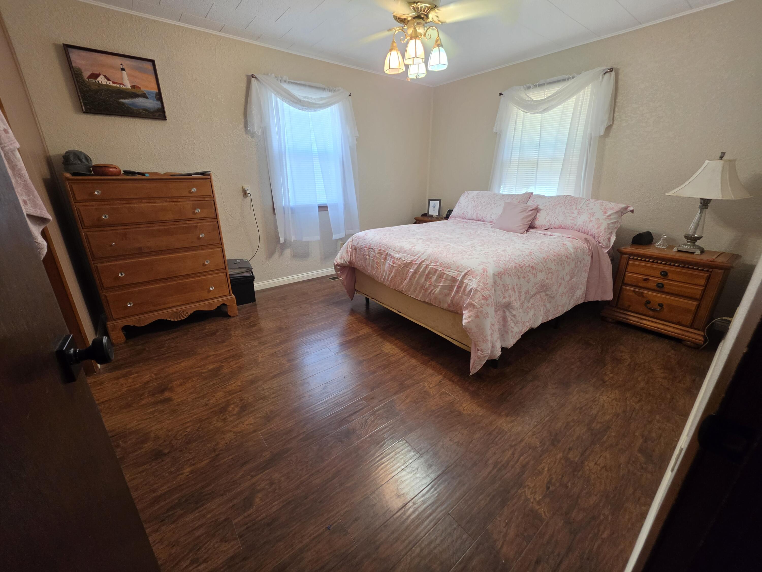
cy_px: 286
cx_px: 381
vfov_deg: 89.9
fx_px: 286
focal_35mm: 13
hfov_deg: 106.2
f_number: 1.9
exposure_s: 1/60
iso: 160
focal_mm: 2.2
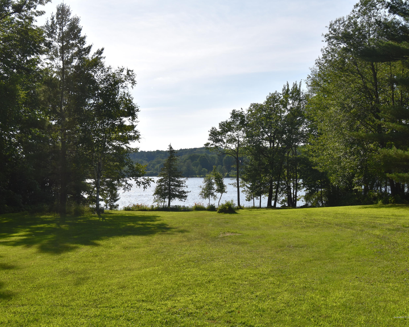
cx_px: 182
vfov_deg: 43.4
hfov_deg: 52.7
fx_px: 412
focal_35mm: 34
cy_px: 163
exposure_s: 1/200
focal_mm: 20
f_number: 11
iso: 100
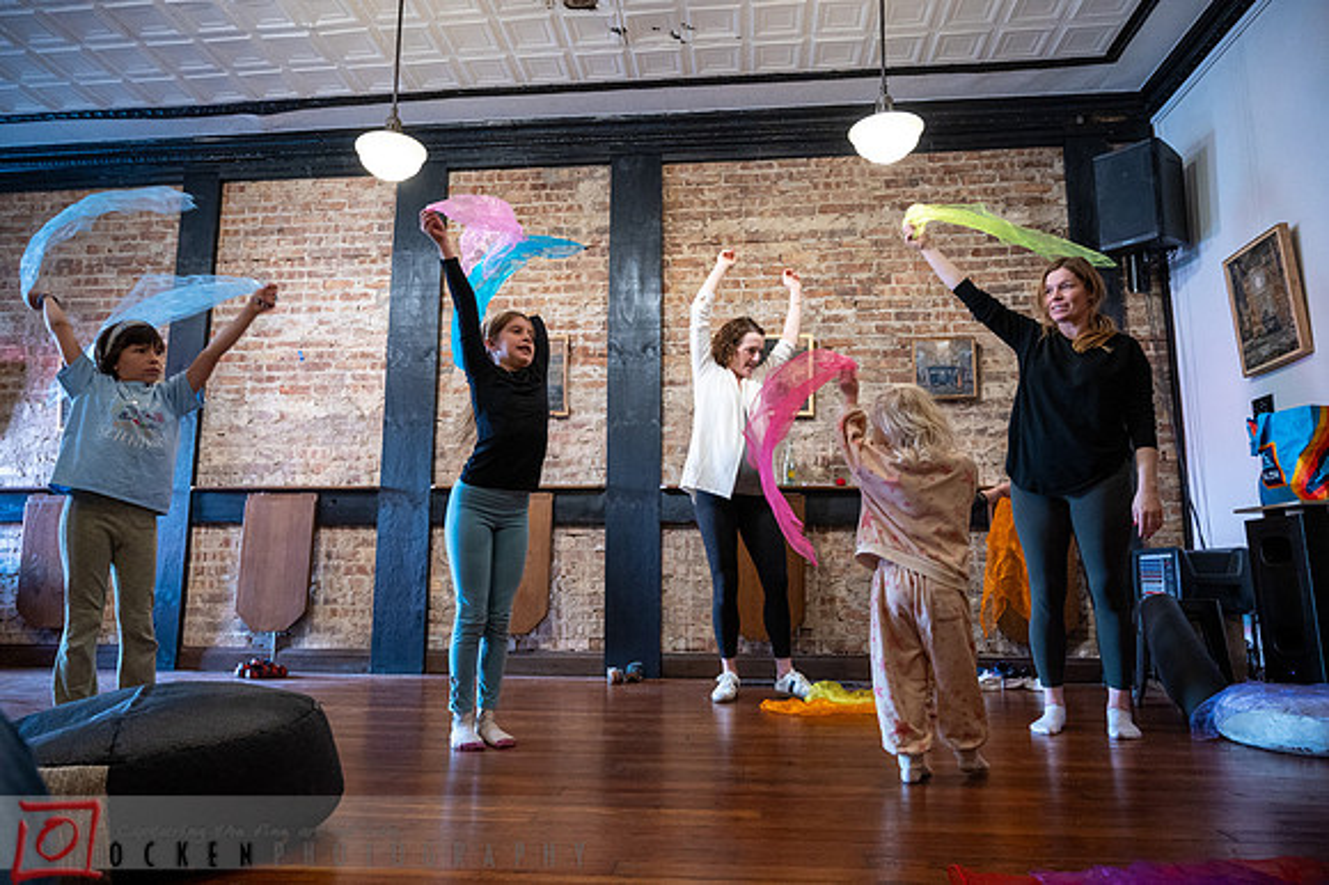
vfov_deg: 53.1
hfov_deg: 73.8
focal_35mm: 24
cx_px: 664
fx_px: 885
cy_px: 442
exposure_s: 1/160
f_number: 4
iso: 3200
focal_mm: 24
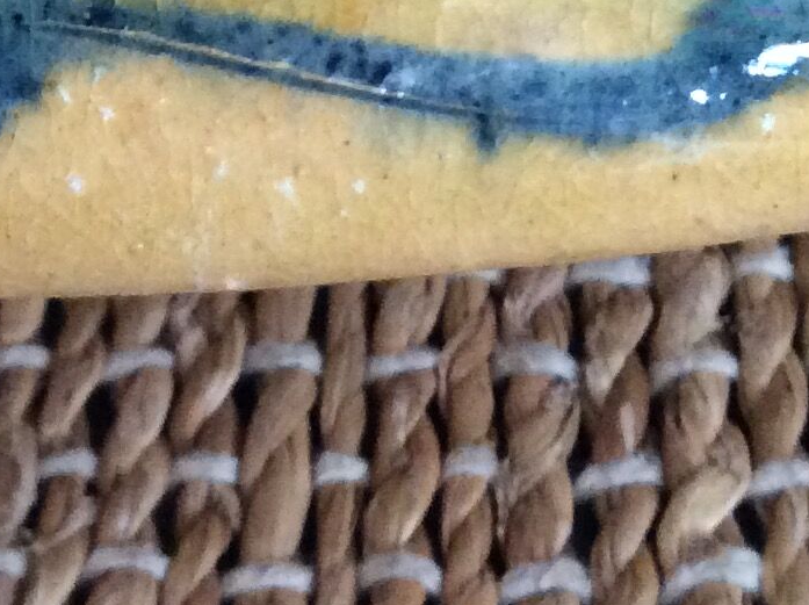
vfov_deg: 12.4
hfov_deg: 16.4
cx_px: 156
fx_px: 2778
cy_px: 249
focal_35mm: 119
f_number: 2.4
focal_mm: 3.3
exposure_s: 1/17
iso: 320
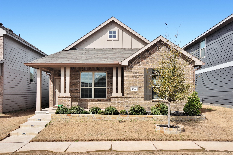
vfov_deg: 43.5
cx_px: 116
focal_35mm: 30
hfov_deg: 62.0
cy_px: 78
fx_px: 194
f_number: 5
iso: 200
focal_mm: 20
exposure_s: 1/1600
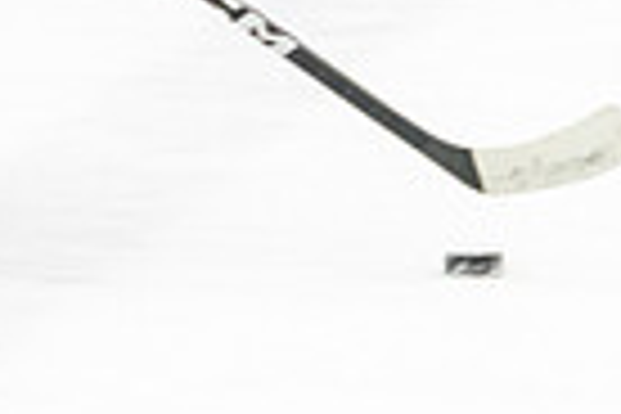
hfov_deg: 2.6
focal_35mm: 790
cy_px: -380
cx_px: -332
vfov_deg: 1.7
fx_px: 13626
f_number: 2.8
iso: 3200
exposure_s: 1/640
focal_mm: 125
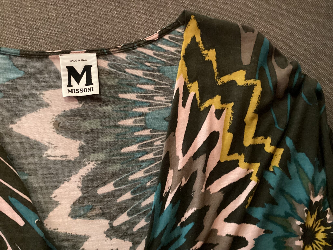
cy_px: 125
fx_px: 298
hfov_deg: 58.4
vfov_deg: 45.4
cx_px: 166
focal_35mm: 31
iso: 640
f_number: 2.4
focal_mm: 3.3
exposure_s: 1/17
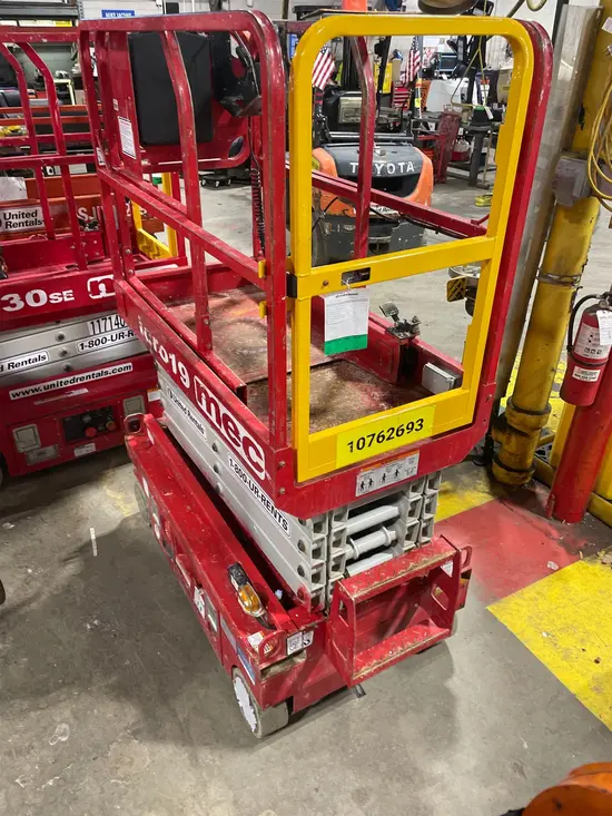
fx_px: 613
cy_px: 408
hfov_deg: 53.1
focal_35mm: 26
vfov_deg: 67.3
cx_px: 306
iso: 160
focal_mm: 4.2
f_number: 1.6
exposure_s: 1/60
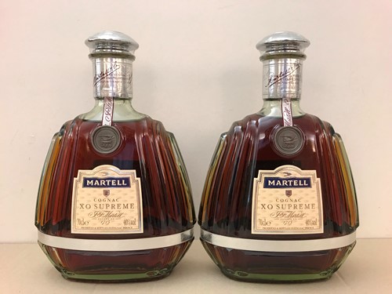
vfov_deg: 49.7
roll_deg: -0.4
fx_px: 317
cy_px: 147
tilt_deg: -6.0
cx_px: 196
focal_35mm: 28
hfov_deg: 63.4
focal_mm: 3.99
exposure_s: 1/25
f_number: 1.8
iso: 32
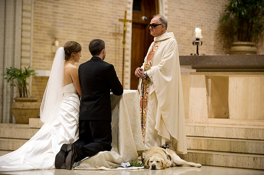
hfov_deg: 17.7
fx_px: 850
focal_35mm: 116
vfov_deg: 11.8
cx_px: 132
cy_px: 88
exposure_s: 1/60
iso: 1250
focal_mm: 116
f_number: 2.8
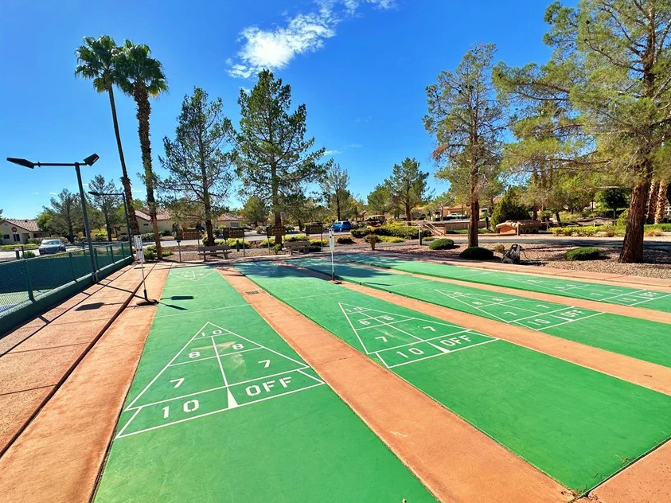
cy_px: 271
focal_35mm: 17
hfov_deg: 91.0
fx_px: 329
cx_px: 334
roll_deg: +2.2
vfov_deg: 74.6
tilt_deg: -6.9
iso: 40
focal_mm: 2.22
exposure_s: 1/1147
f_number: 2.2
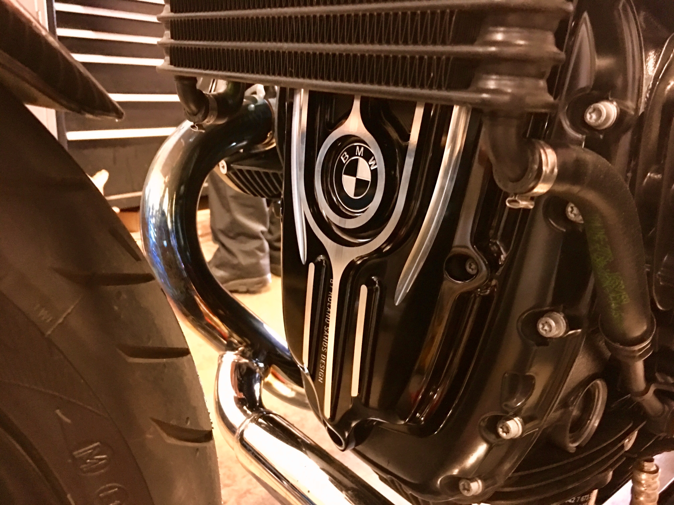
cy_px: 252
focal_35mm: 29
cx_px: 337
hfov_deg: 61.7
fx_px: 565
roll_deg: -3.0
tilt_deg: -16.7
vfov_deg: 48.2
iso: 200
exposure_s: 1/4
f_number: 2.2
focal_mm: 4.15
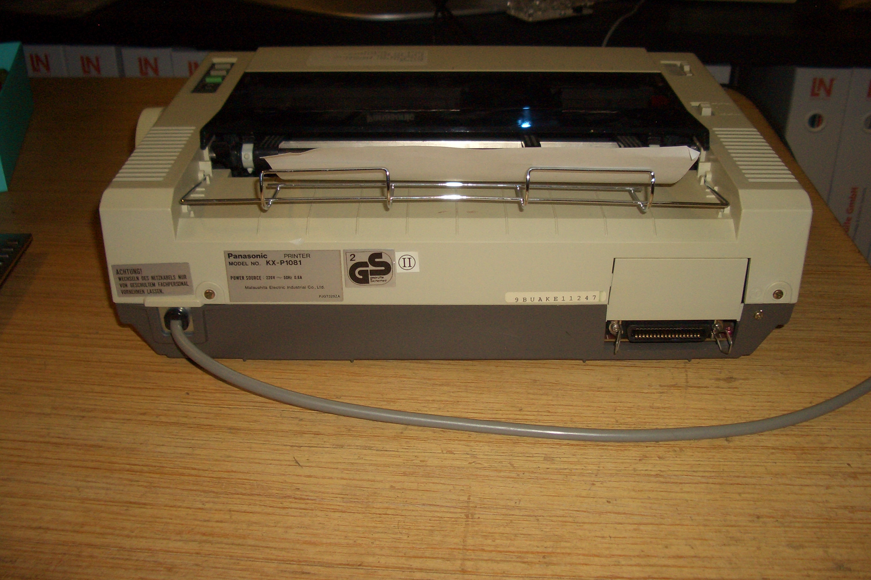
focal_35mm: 37
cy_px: 270
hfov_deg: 51.9
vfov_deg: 35.9
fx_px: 895
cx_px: 440
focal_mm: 5.8
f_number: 2.6
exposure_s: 1/60
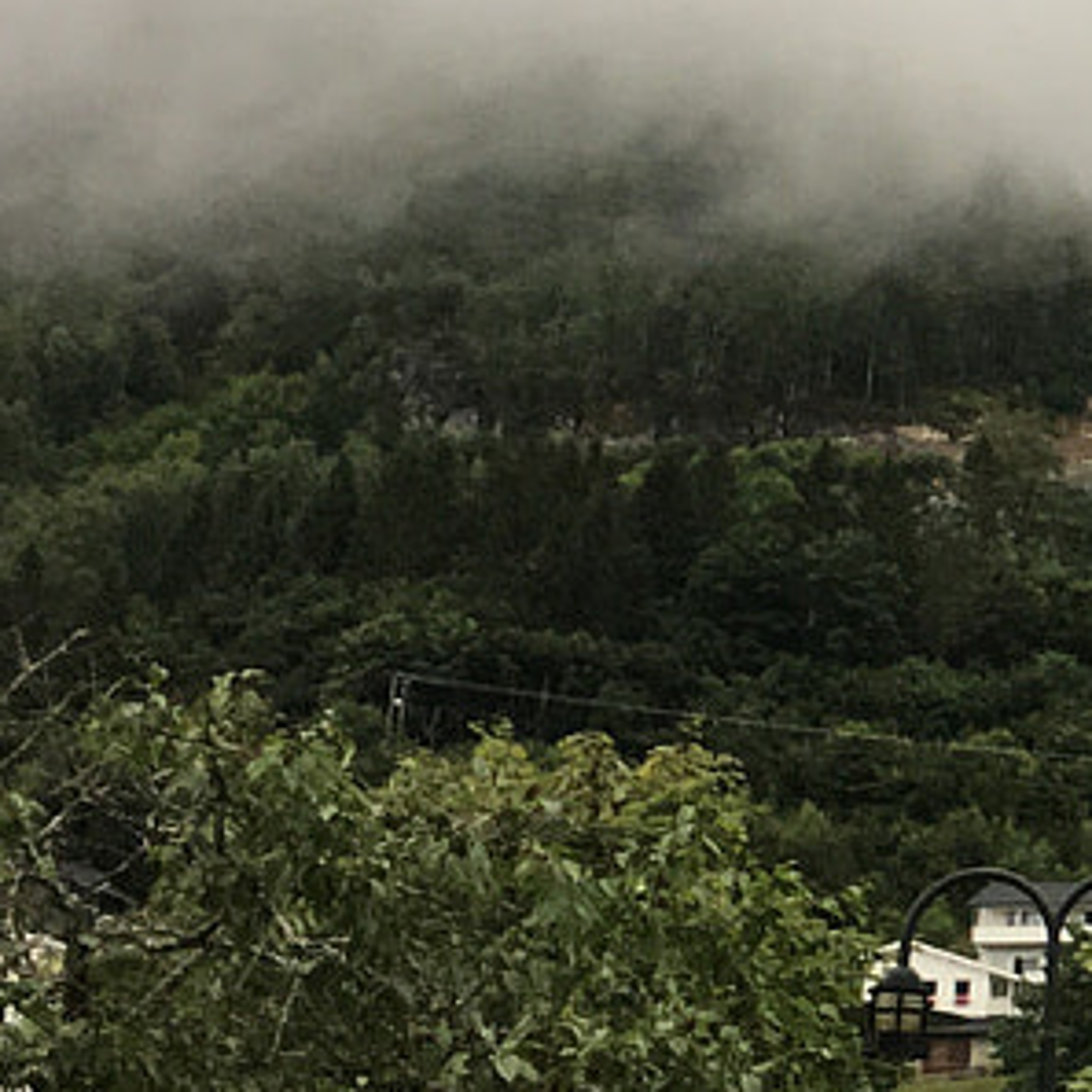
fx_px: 4925
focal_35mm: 138
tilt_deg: +15.3
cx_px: 2368
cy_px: 287
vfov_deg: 12.6
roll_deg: +0.0
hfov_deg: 11.2
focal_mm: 4.15
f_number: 2.2
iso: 40
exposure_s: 1/100
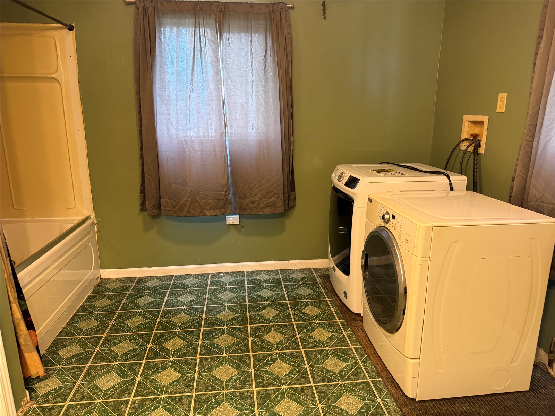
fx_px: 385
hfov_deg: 71.6
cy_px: 208
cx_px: 278
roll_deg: -0.4
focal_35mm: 24
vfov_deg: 56.8
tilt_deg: -13.2
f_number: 1.78
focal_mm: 6.76
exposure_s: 1/60
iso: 320
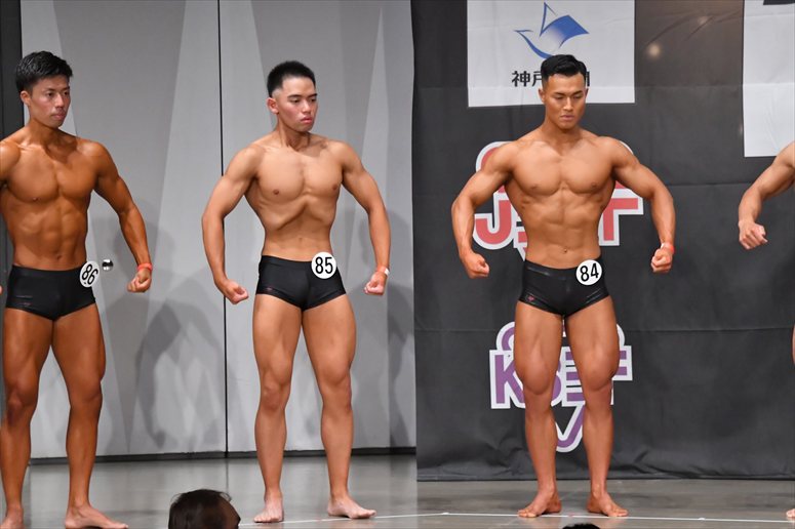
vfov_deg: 6.1
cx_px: 398
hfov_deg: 9.2
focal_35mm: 225
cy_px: 264
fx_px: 4966
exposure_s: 1/400
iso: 6400
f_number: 5.6
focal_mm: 150
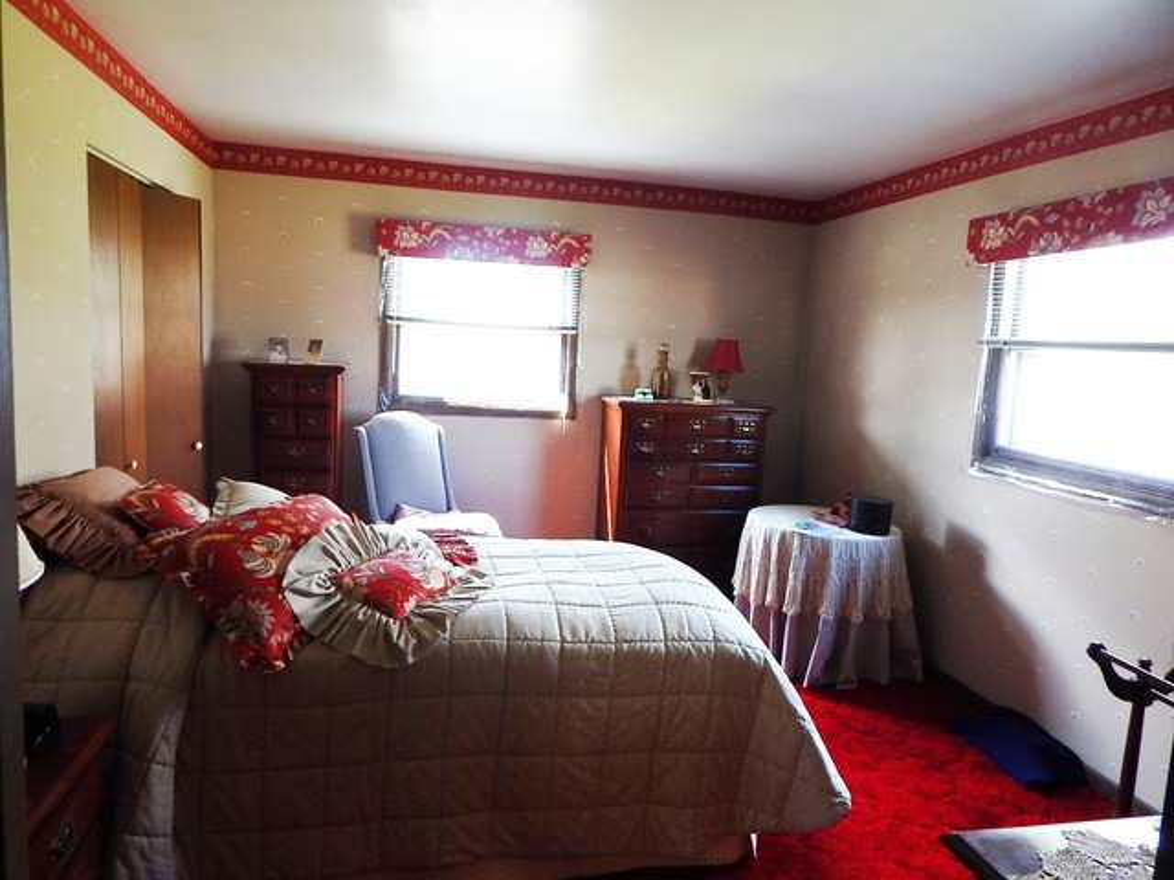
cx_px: 587
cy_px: 440
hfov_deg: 76.4
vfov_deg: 61.1
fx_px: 746
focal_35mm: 22
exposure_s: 1/50
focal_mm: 4
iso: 125
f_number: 3
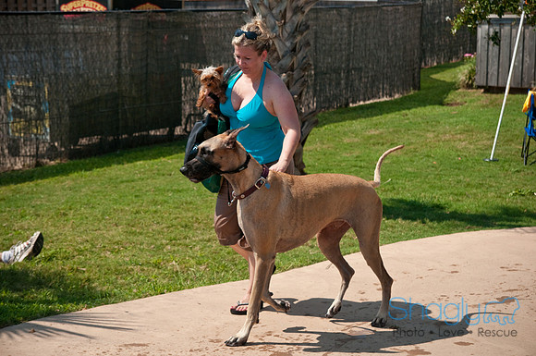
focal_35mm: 75
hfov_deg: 27.0
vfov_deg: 18.1
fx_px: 1115
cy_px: 178
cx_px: 268
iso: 400
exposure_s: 1/3200
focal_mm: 50
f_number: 4
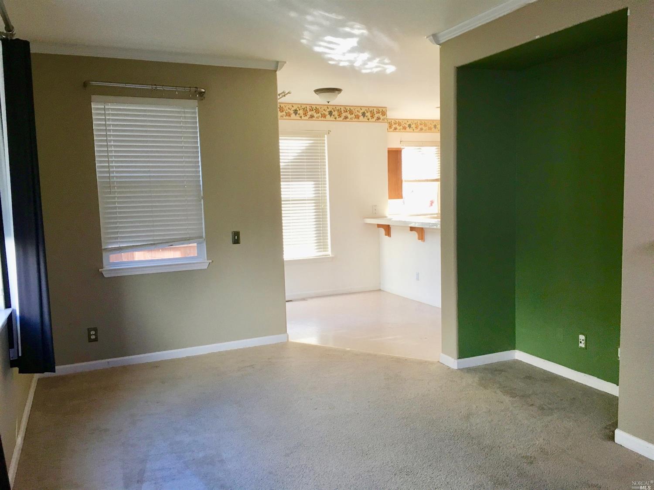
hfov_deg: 61.7
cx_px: 327
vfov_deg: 48.2
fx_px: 548
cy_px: 245
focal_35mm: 29
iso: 40
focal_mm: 4.15
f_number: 2.2
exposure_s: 1/30
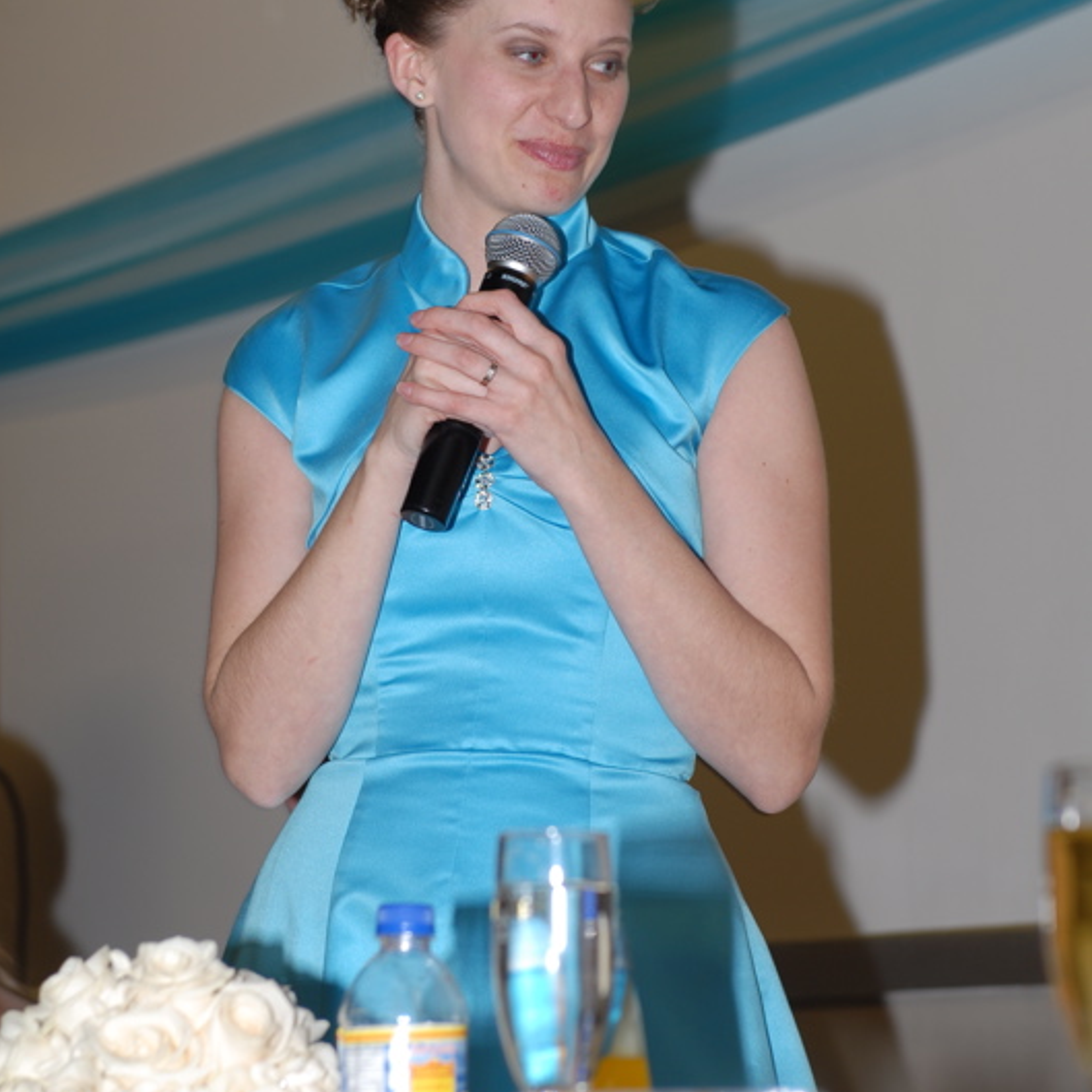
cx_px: 544
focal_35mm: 135
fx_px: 4818
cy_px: 347
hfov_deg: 12.9
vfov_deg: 12.9
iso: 100
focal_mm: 70
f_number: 4
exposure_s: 1/60
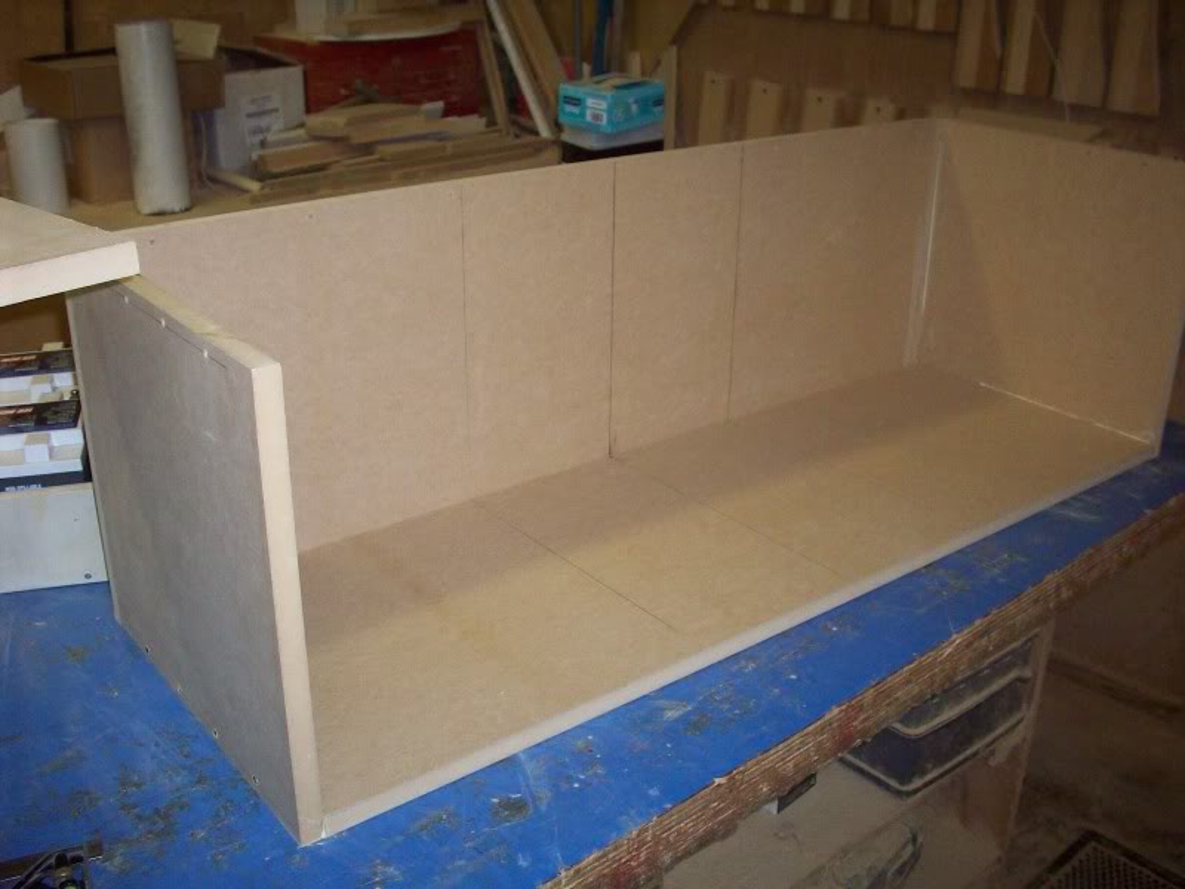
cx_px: 592
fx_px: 1267
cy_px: 444
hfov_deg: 50.1
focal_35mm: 37
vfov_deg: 38.7
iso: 200
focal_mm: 6.2
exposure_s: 1/64
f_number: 2.8
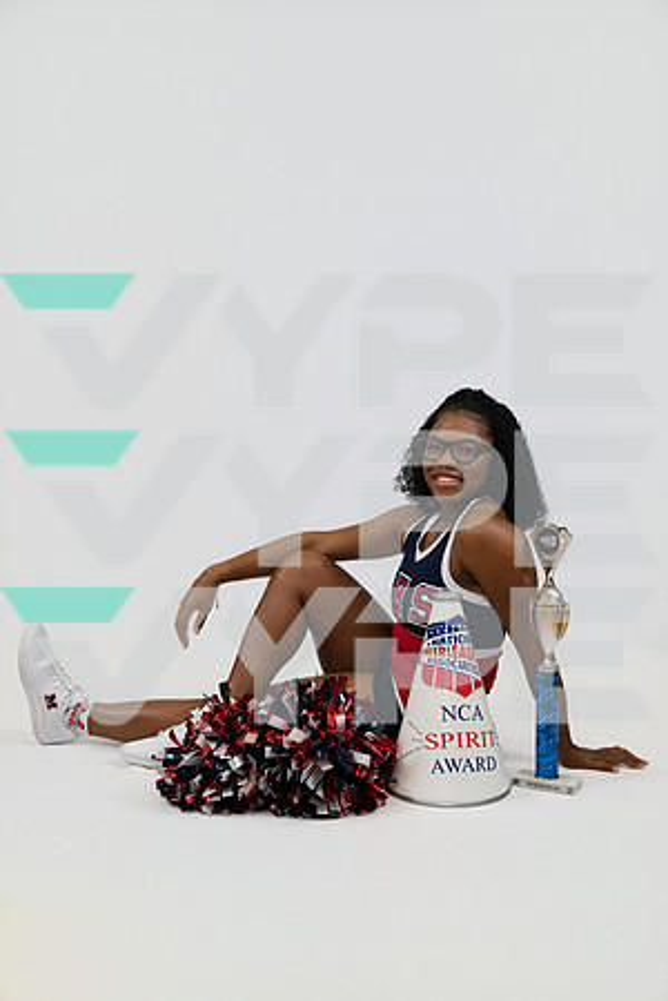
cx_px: 334
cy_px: 500
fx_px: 966
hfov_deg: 38.2
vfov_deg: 54.8
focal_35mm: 35
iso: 400
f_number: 4
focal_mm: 34.7
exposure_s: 1/125
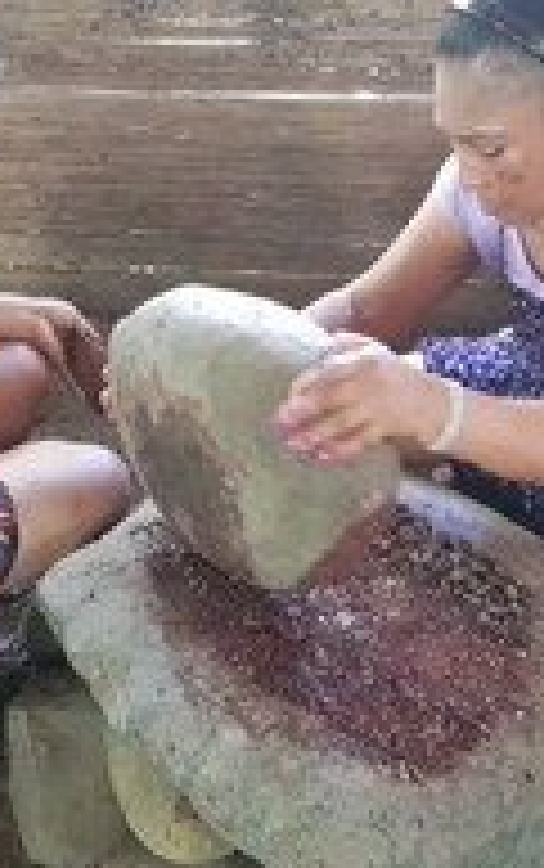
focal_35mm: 50
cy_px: 483
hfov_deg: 25.9
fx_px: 1183
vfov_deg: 40.2
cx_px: 288
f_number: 1.7
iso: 800
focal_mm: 4.2
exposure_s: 1/60
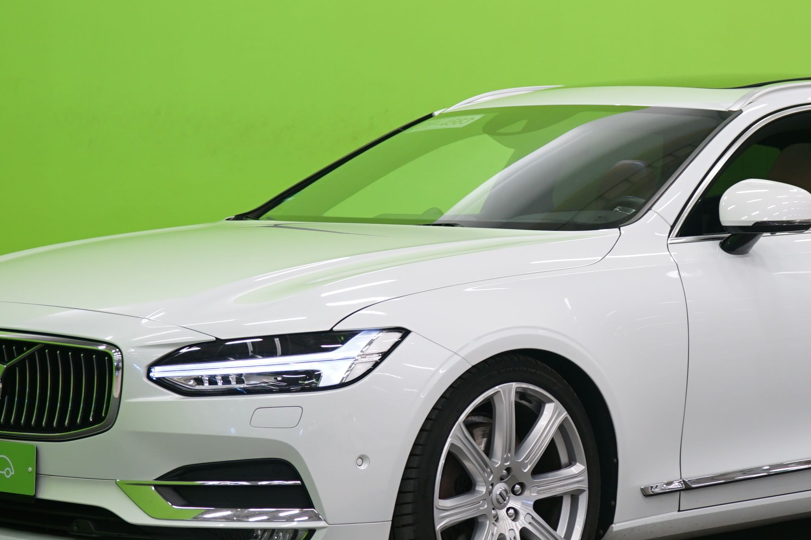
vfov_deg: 13.4
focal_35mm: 102
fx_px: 2298
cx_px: 539
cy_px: 226
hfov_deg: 20.0
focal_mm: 50
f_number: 5
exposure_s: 1/10
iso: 400
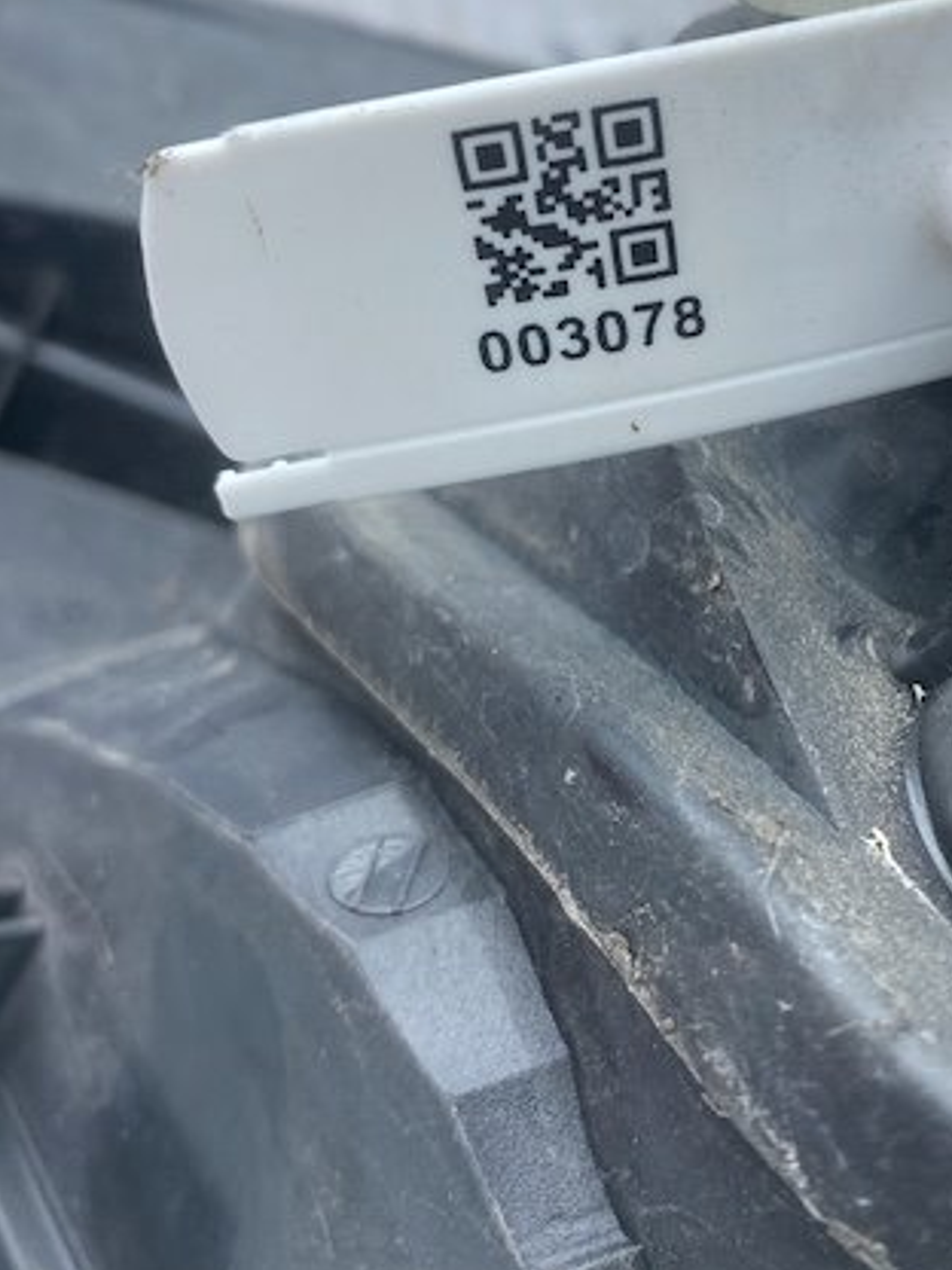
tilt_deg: -26.1
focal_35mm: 40
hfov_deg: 35.4
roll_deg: -4.7
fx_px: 1467
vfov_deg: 46.4
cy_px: 482
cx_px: 677
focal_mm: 4.25
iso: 32
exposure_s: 1/350
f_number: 1.8
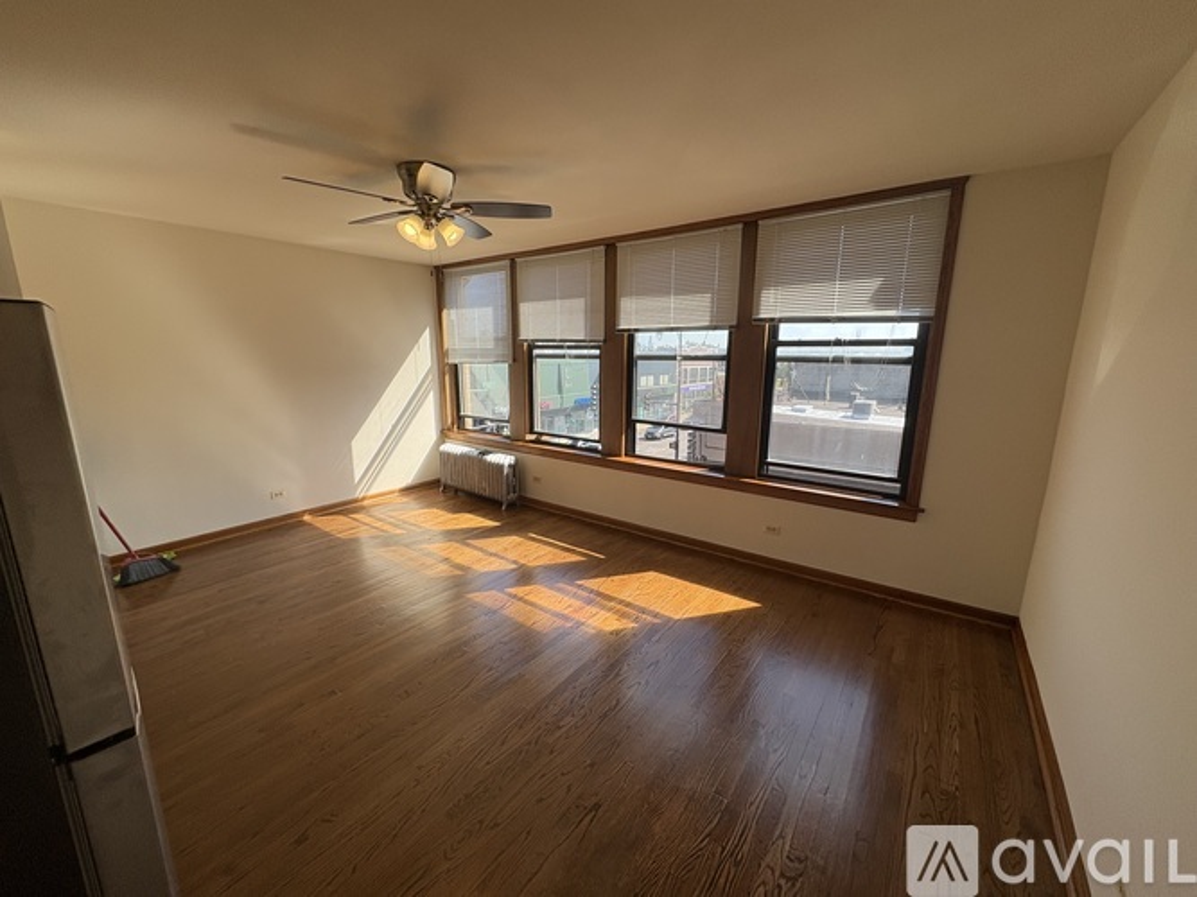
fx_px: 484
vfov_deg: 85.7
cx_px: 598
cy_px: 448
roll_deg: +1.8
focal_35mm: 14
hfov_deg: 102.1
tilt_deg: -9.0
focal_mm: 2.22
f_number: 2.2
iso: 40
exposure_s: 1/401
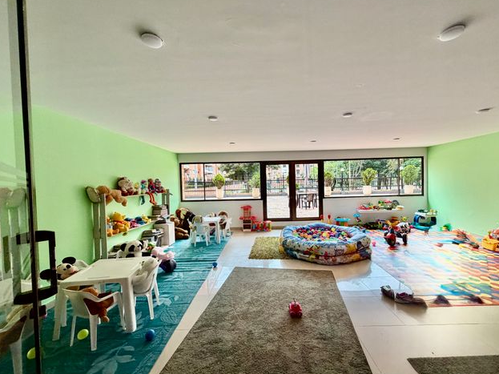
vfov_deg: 81.7
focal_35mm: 15
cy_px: 188
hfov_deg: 98.1
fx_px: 216
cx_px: 262
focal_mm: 2.22
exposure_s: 1/121
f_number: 2.2
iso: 160
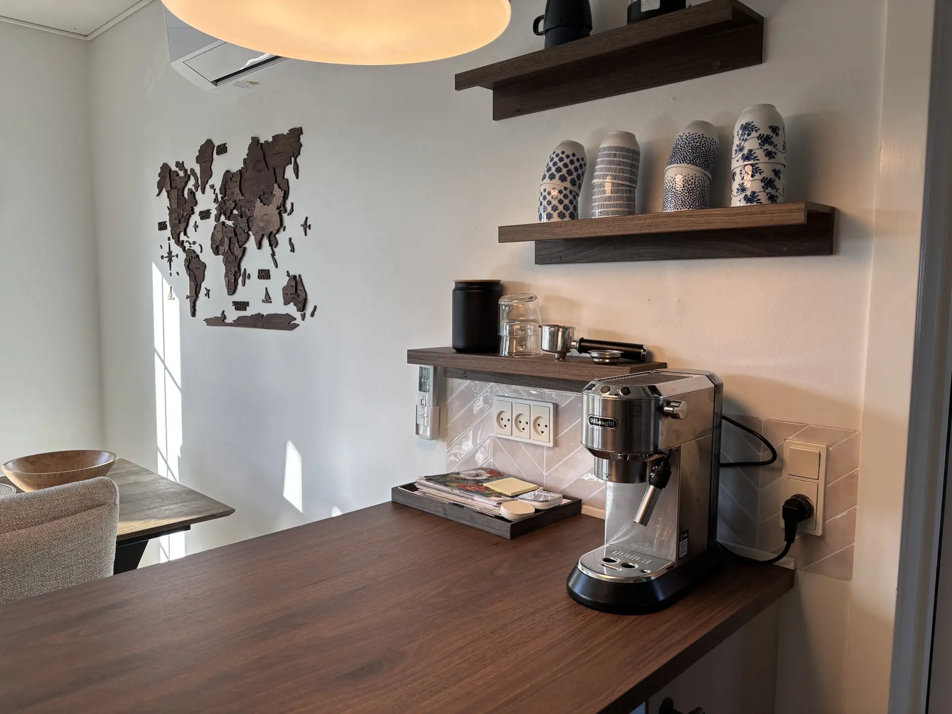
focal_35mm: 26
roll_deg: -1.1
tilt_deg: -6.1
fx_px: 715
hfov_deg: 67.3
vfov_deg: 53.1
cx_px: 476
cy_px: 357
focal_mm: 5.96
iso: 40
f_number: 1.6
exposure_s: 1/143
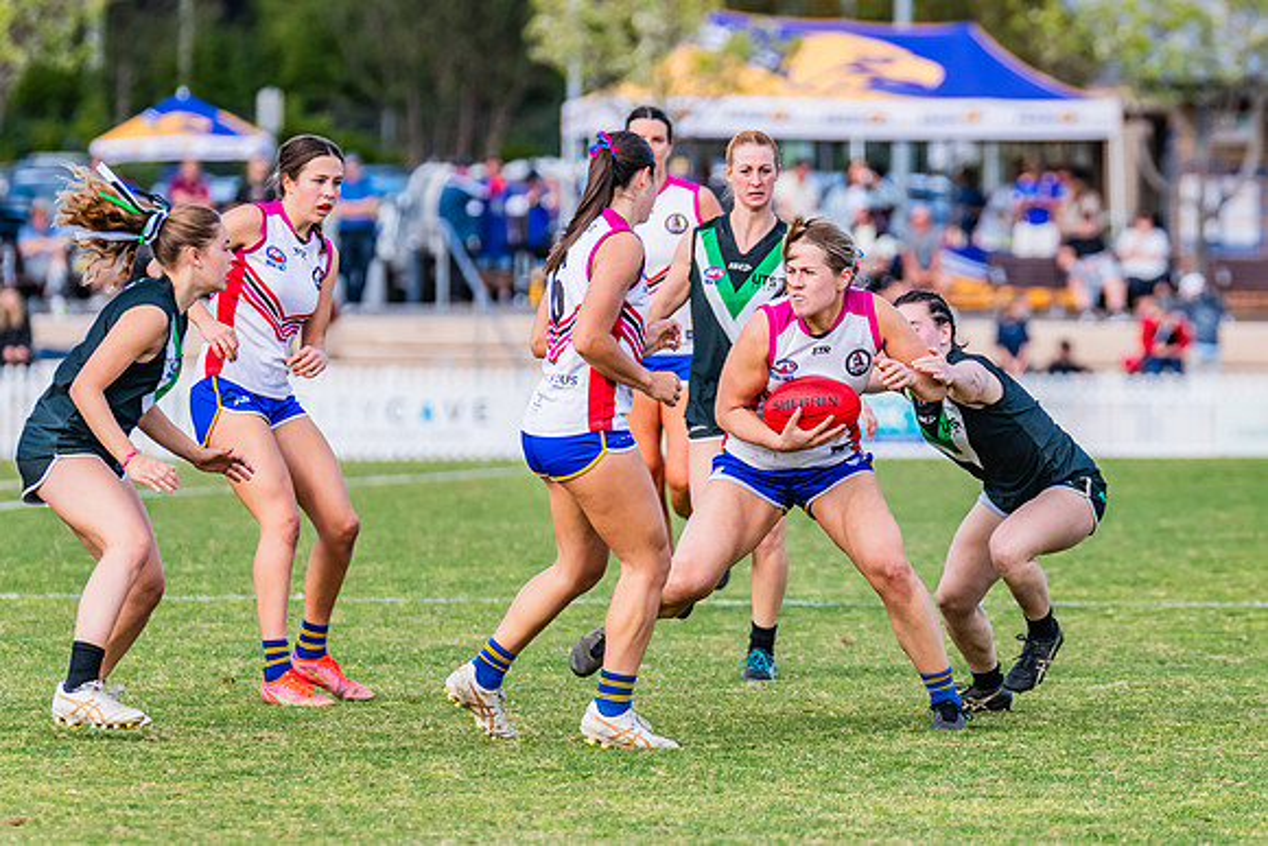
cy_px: 410
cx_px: 847
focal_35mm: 392
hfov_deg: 5.3
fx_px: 13801
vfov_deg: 3.5
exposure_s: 1/1600
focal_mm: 290
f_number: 5.6
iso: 800
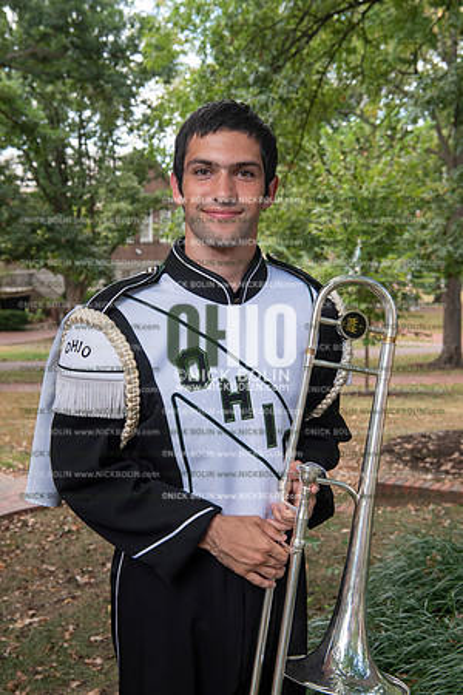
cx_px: 232
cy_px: 348
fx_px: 965
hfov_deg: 27.0
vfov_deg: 39.6
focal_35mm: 50
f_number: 8
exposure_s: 1/100
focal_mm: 50
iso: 500
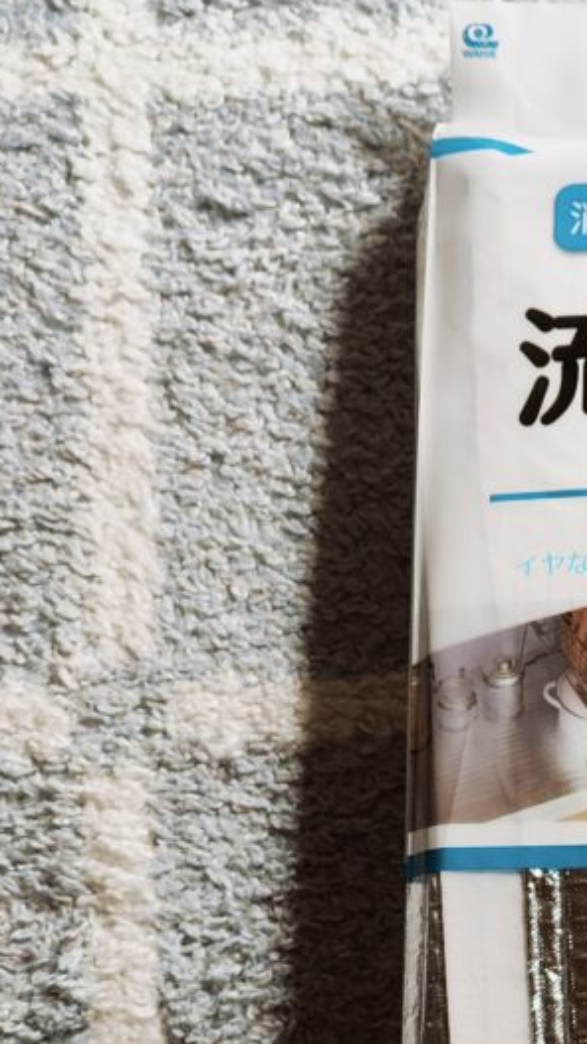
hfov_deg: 11.2
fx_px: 2932
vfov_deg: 19.8
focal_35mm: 106
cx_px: 718
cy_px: 909
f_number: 2
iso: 343
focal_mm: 7.1
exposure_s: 1/100
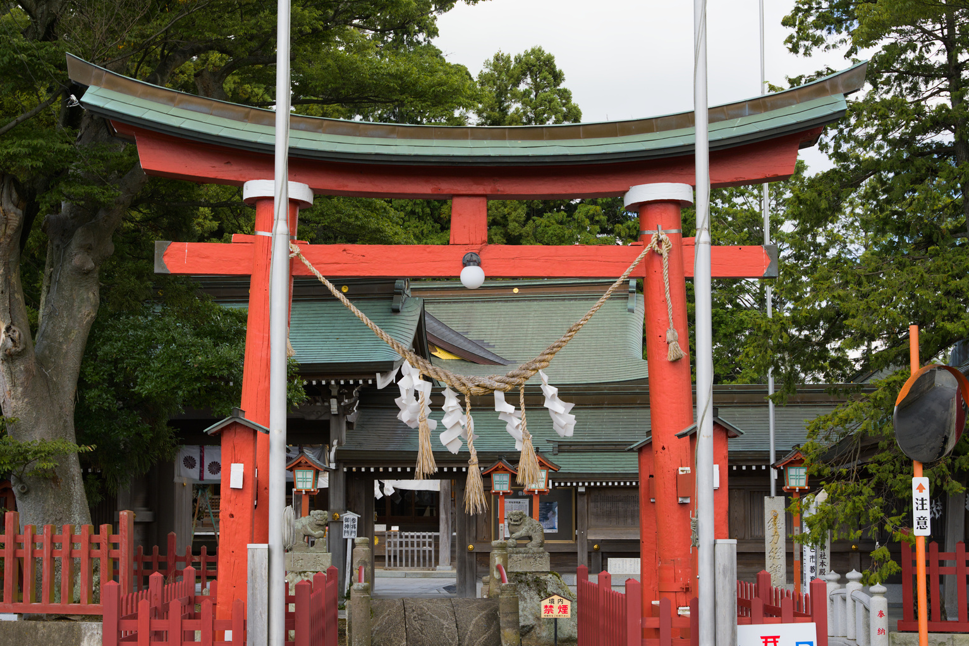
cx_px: 477
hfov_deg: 33.4
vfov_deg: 22.6
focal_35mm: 60
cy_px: 391
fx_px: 1614
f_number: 9
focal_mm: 46
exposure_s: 1/60
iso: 250
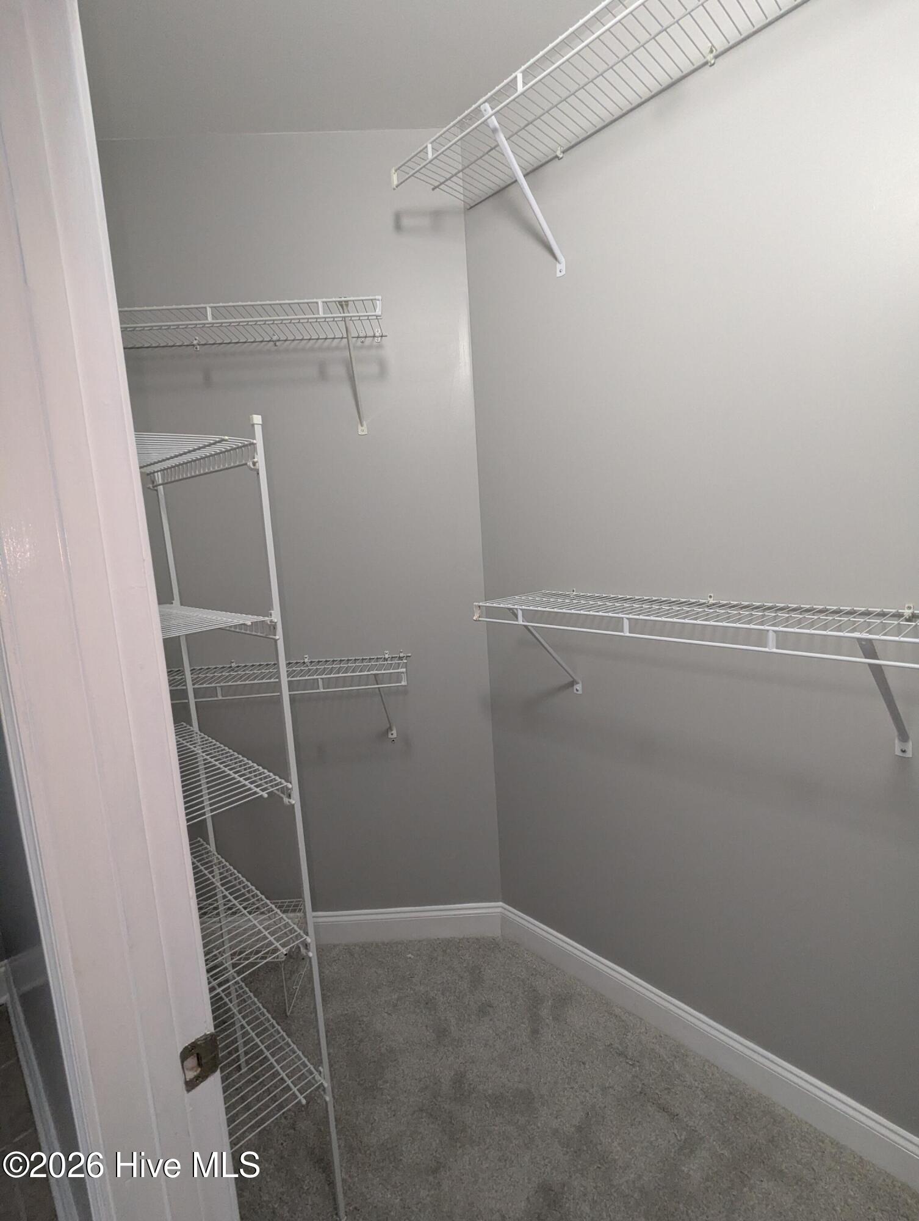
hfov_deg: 78.2
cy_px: 610
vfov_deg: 94.4
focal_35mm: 16
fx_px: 565
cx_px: 460
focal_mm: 2.35
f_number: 2.2
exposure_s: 1/120
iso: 380
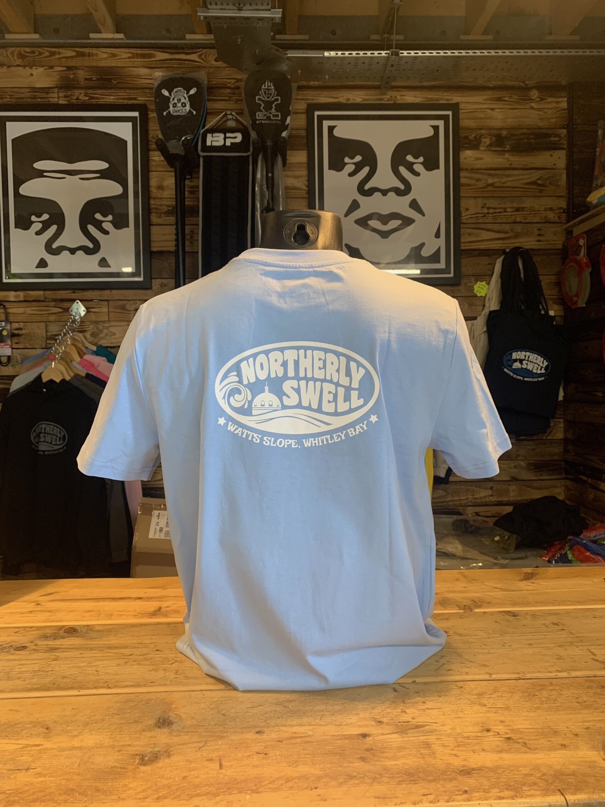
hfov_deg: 53.1
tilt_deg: -2.2
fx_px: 606
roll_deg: +1.3
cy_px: 404
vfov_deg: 67.3
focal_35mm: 26
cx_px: 302
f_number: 1.8
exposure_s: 1/50
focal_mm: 4.25
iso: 80
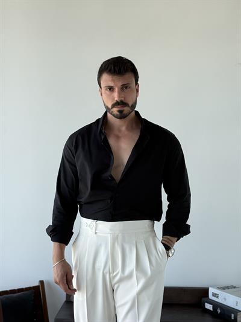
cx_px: 120
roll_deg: -0.5
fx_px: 445
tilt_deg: +1.6
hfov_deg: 30.3
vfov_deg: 39.6
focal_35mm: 48
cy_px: 161
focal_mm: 6.76
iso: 80
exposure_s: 1/400
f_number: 1.78
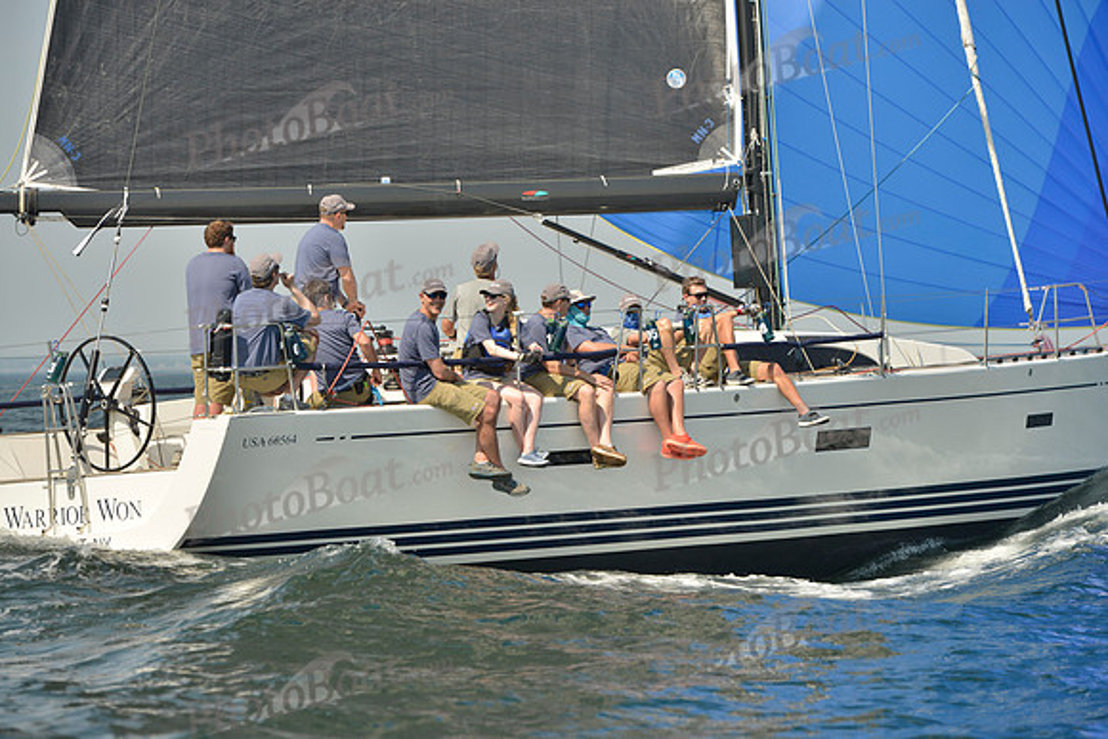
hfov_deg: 12.8
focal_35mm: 160
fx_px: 4925
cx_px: 554
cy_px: 370
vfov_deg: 8.6
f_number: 7.1
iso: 200
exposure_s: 1/1250
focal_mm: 160
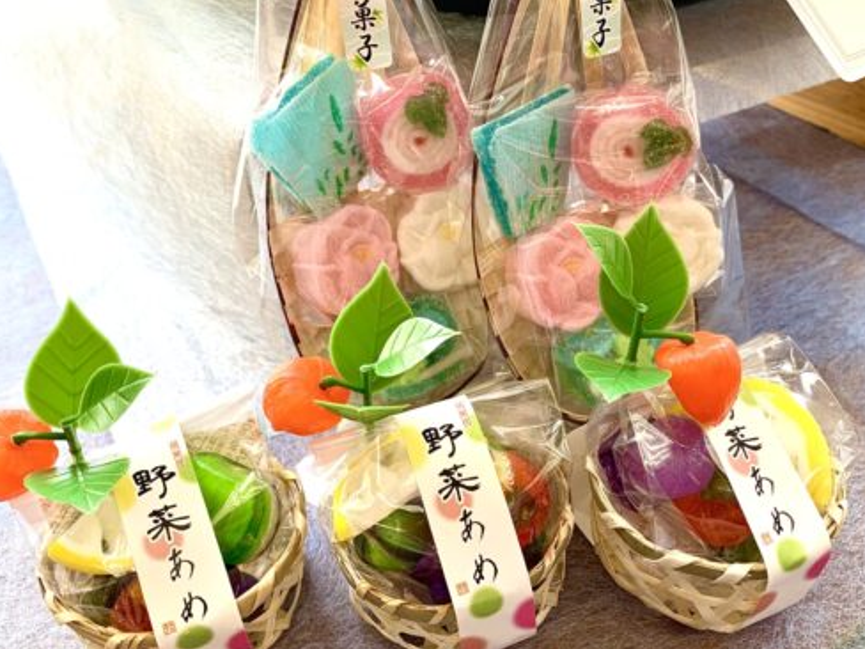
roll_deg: +2.8
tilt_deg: -37.9
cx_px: 466
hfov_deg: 56.7
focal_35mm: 32
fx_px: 800
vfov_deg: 44.1
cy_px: 310
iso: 25
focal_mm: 4.25
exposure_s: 1/122
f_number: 1.8
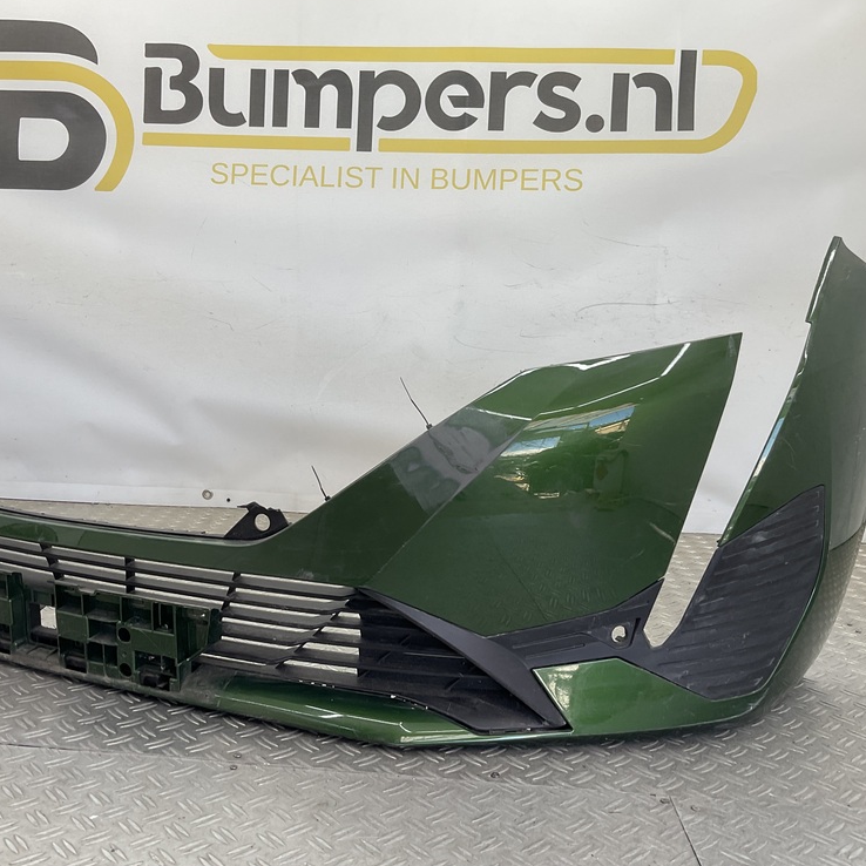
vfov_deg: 47.2
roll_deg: -2.9
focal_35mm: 35
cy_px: 426
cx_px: 364
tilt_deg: -7.6
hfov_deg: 47.0
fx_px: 991
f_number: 1.8
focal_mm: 3
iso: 16
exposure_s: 1/108
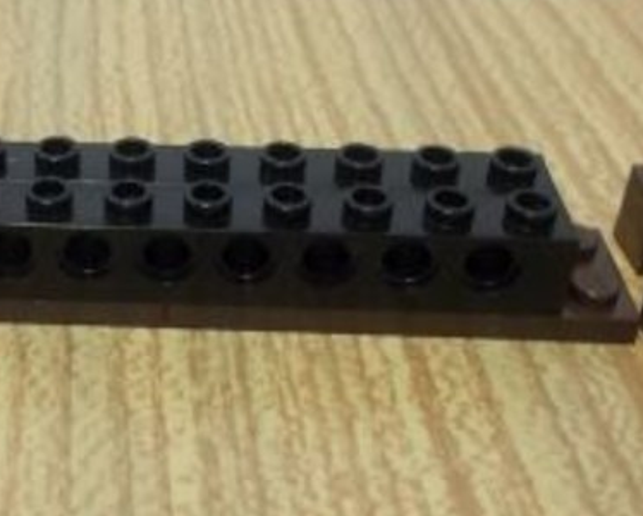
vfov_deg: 25.0
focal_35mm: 61
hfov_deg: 30.1
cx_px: 115
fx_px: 1162
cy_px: 194
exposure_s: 1/15
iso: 200
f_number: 3.2
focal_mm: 4.6
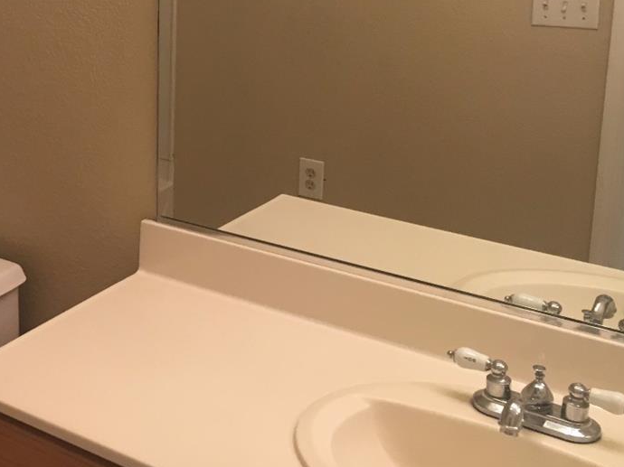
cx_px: -21
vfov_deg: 22.7
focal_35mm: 63
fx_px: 1135
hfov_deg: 28.5
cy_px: 52
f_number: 2.2
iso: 64
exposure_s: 1/30
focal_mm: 4.15
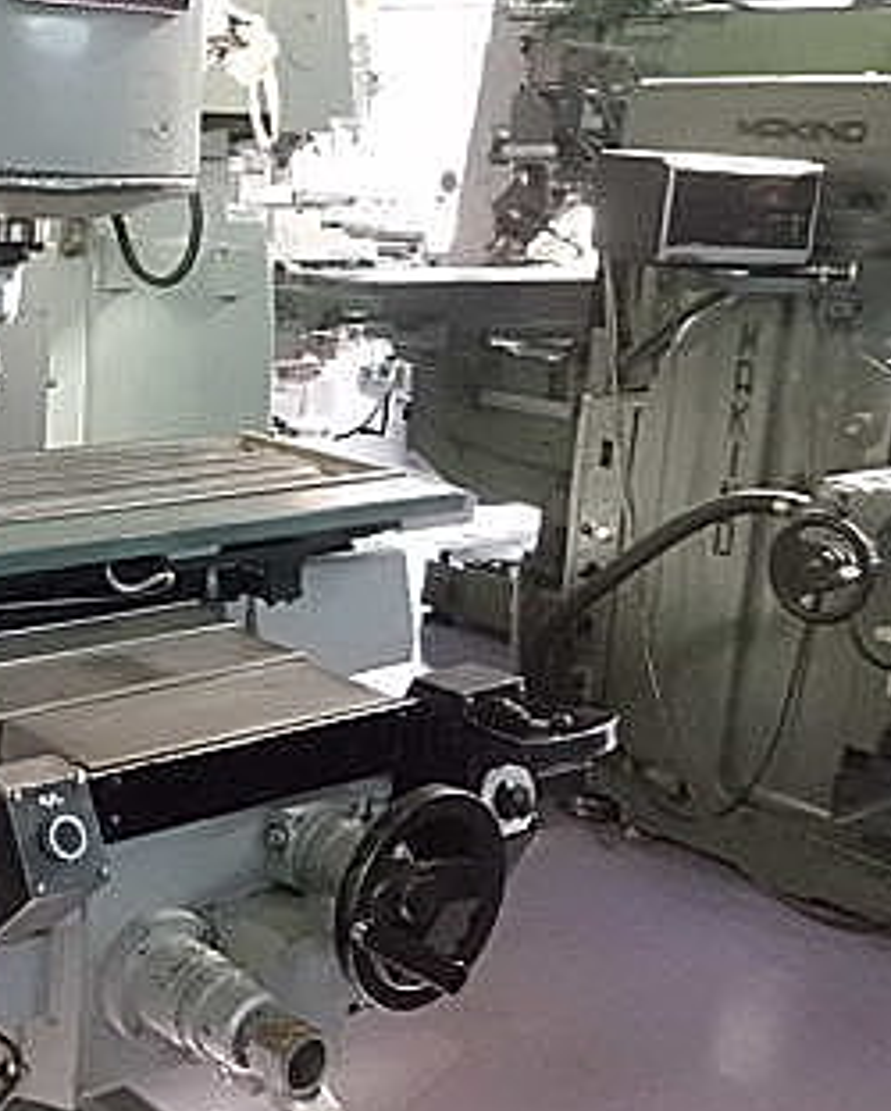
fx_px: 1712
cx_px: -50
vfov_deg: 36.0
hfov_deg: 27.1
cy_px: 527
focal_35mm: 52
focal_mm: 4.6
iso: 800
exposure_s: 1/100
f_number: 3.2
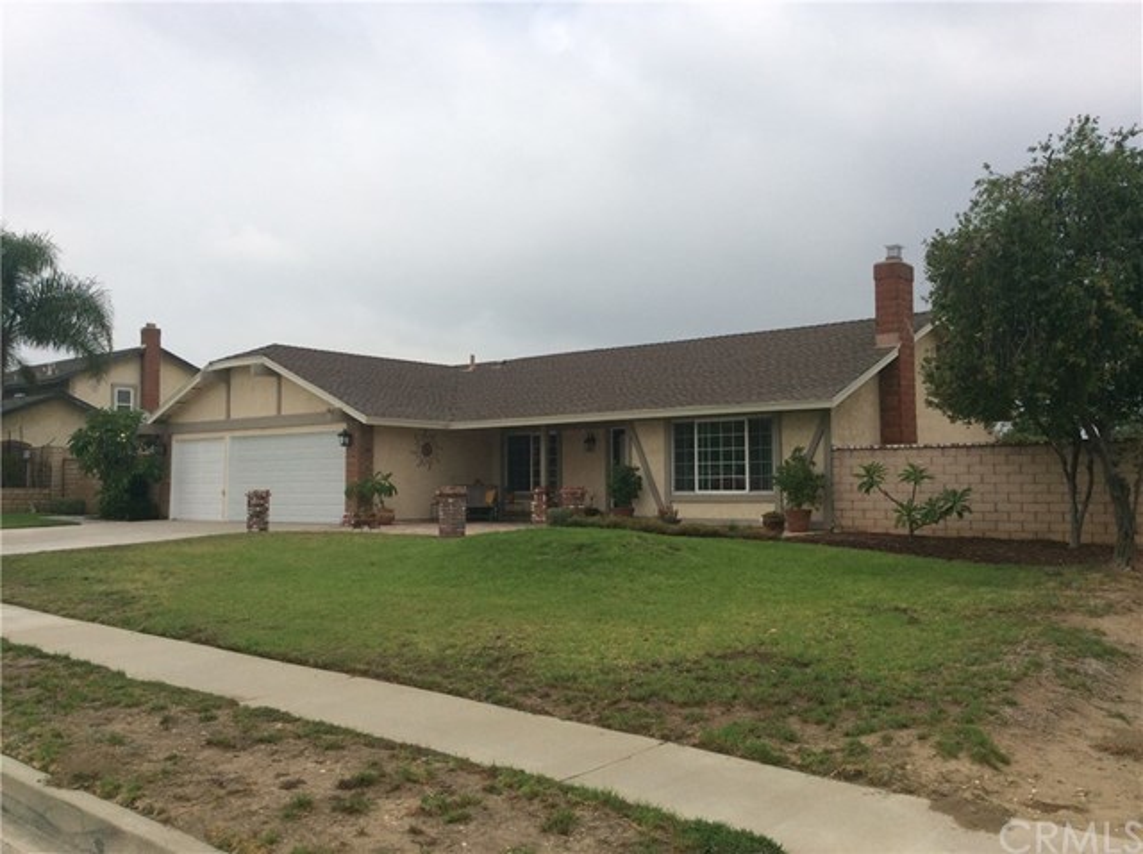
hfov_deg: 56.9
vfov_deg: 44.1
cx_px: 572
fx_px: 1055
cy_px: 427
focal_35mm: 32
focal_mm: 3.3
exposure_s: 1/1466
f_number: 2.4
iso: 32
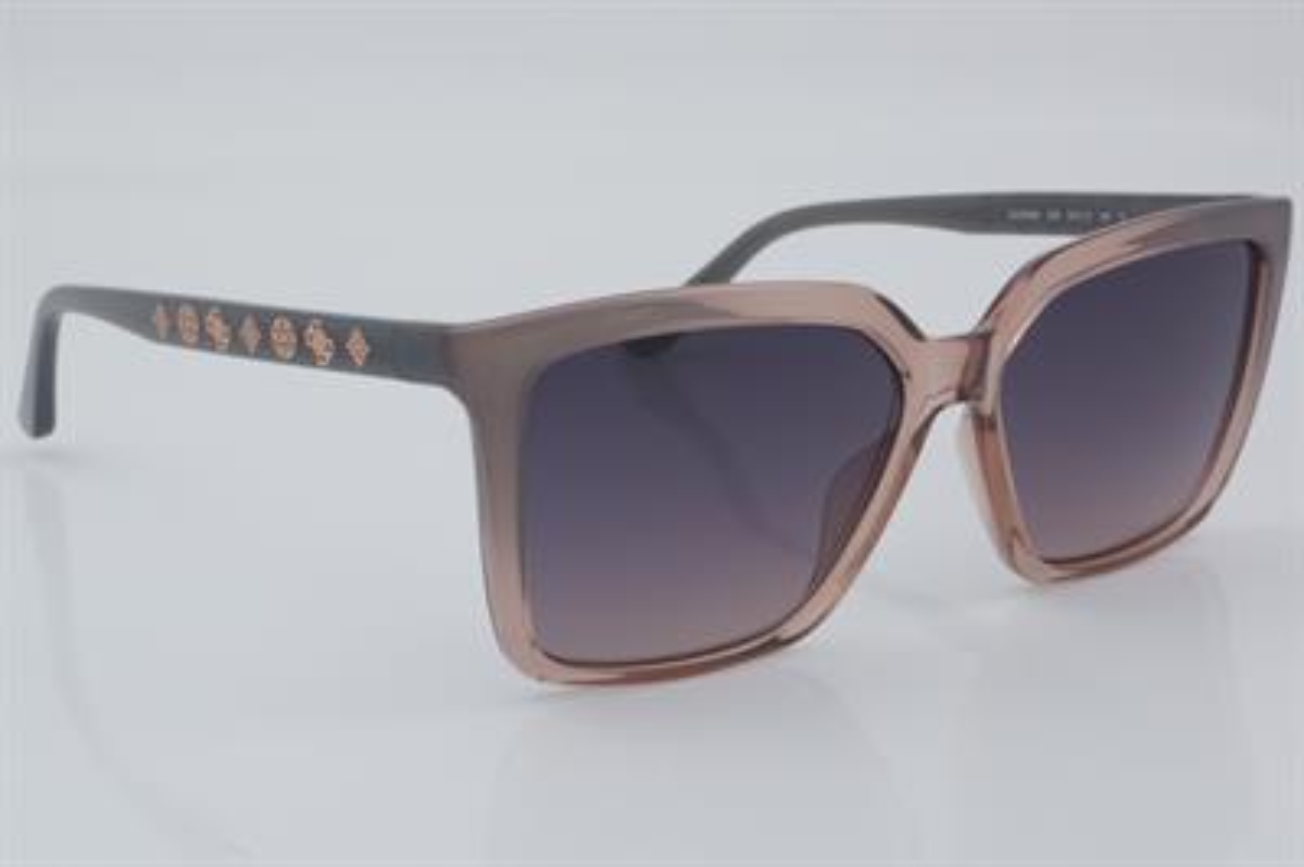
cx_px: 652
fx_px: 2986
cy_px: 434
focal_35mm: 82
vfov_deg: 16.5
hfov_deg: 24.6
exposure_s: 1/4
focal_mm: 55
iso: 100
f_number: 32
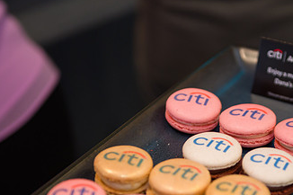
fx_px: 797
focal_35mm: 98
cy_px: 160
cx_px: 223
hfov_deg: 20.6
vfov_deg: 13.9
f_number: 3.2
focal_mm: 55
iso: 800
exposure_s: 1/200
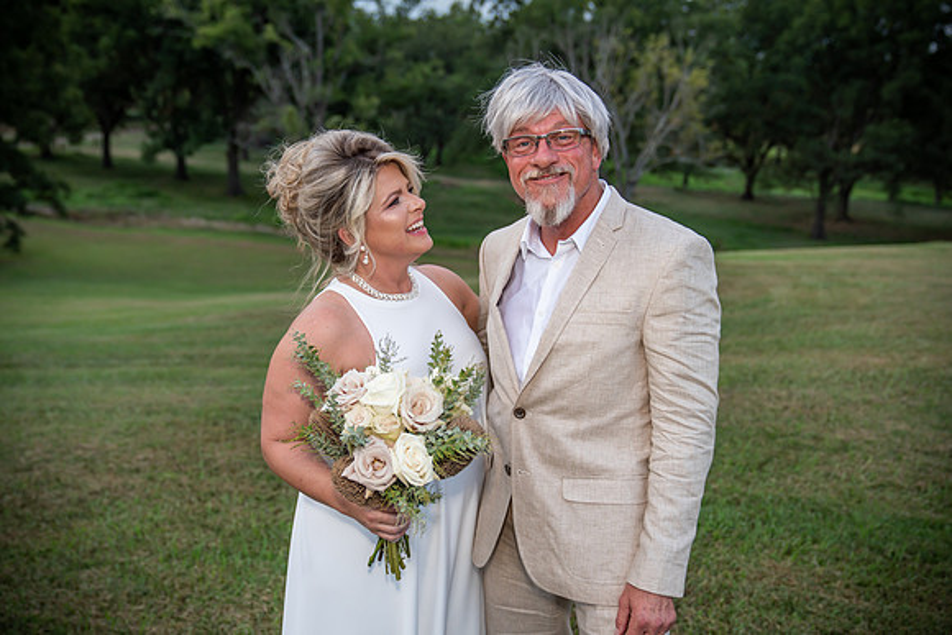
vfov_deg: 37.6
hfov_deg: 54.1
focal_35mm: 35
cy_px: 306
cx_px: 476
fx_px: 932
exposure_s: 1/125
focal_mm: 34
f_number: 2.8
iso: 250
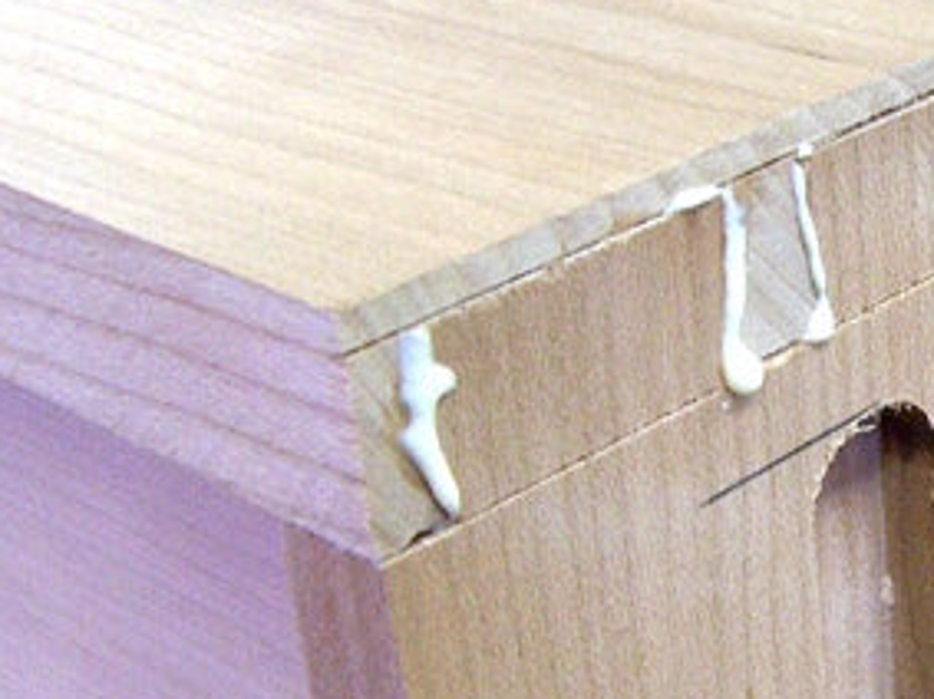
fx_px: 2266
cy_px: 448
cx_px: 921
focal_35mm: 84
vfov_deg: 17.5
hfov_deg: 22.5
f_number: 3.4
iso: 140
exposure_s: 1/20
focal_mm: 5.5
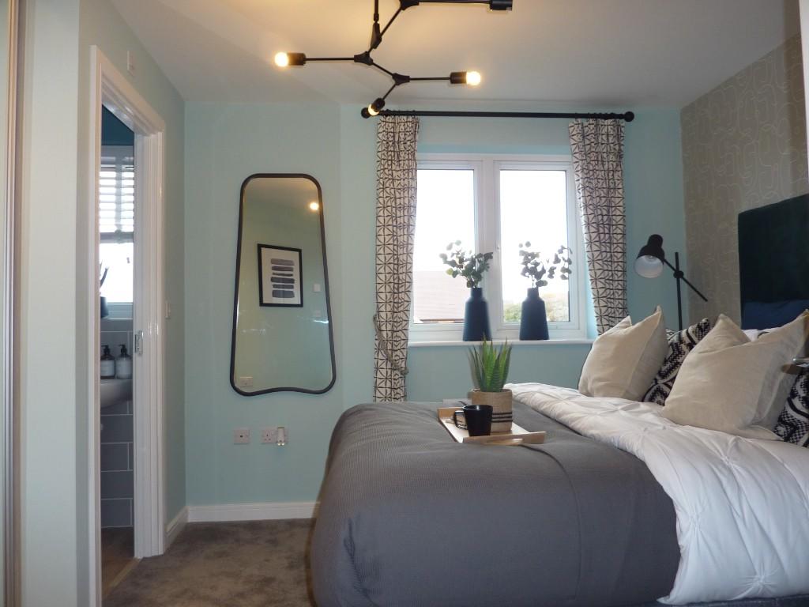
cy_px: 304
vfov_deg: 54.9
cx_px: 404
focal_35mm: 25
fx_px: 584
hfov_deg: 69.4
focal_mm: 4.1
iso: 100
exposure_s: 1/30
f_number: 3.3
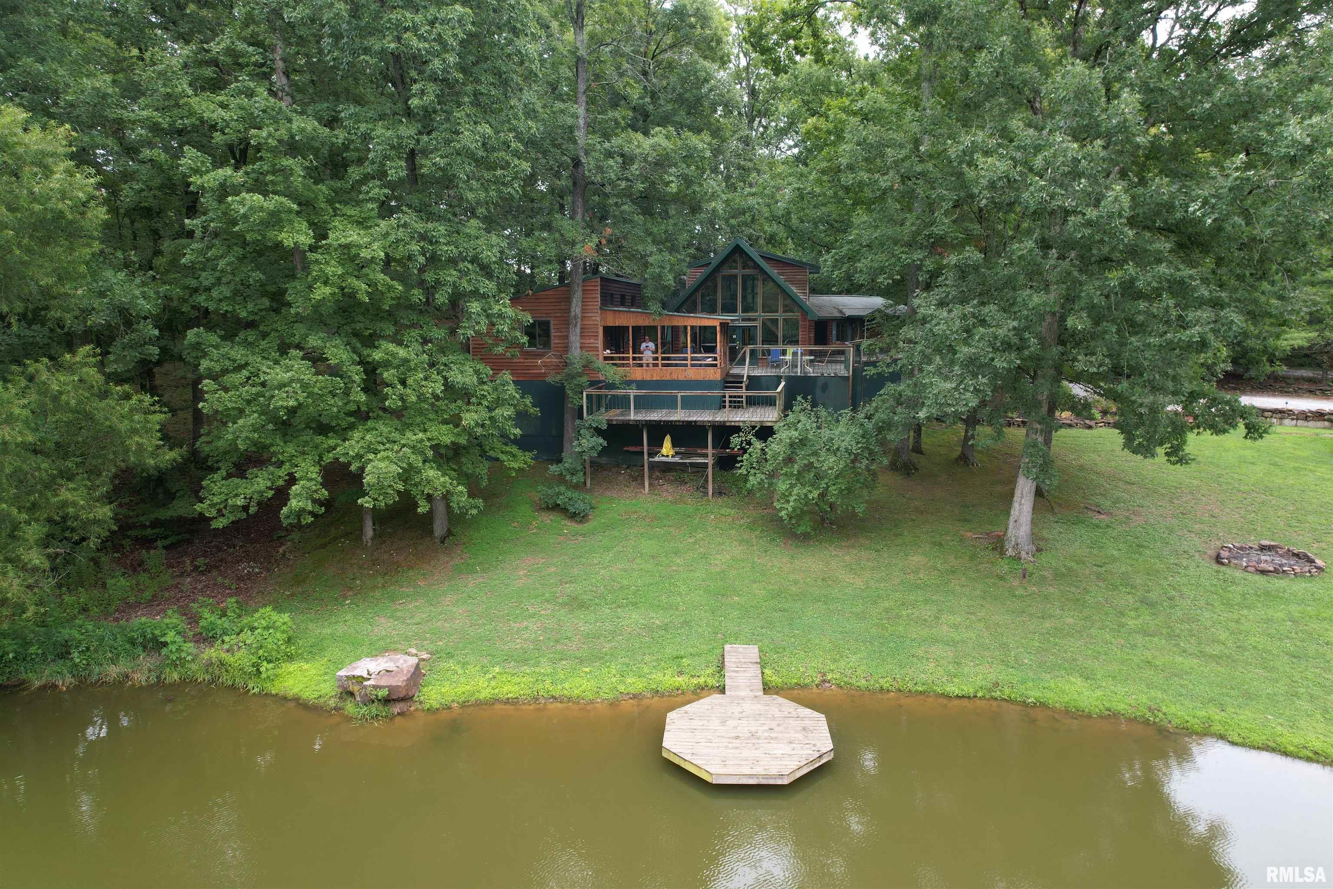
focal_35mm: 22
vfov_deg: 57.2
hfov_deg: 78.6
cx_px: 666
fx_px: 815
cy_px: 444
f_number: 2.8
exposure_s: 1/200
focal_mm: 8.38
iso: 100
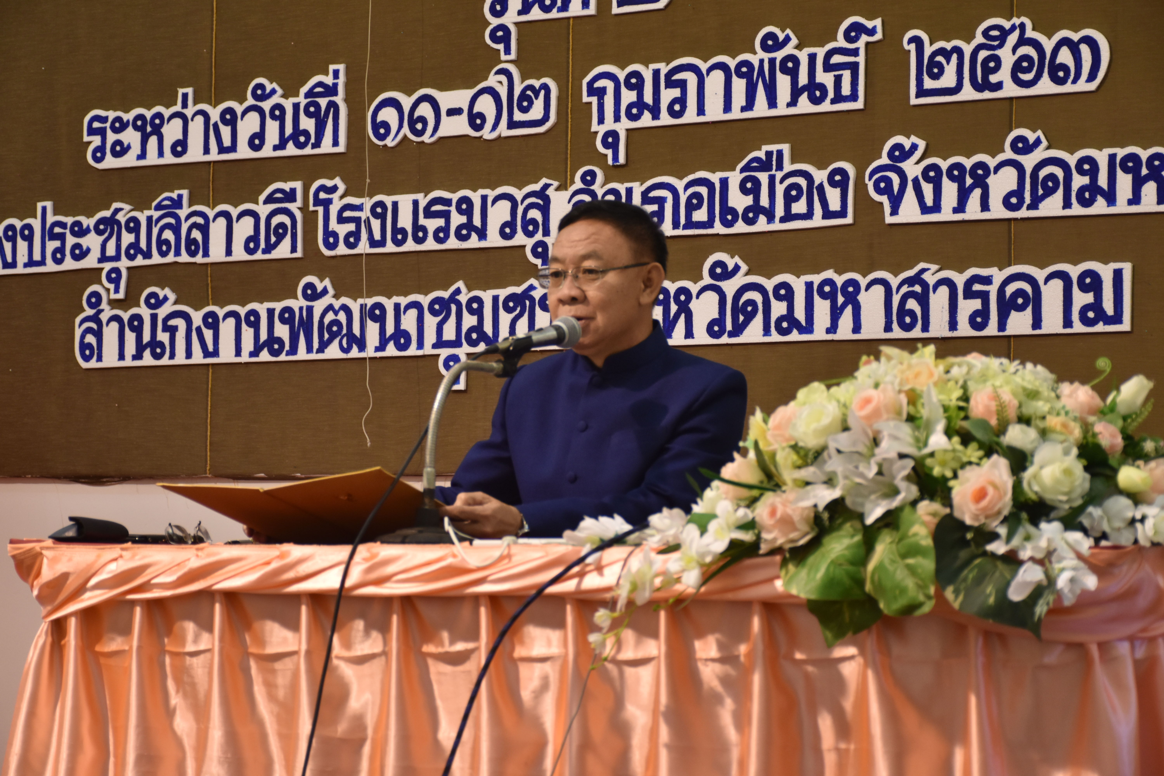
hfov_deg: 22.6
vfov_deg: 15.2
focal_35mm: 90
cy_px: 388
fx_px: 2910
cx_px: 582
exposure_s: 1/60
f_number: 5
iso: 720
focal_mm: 60
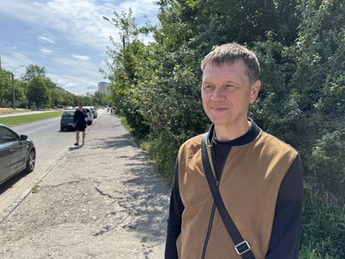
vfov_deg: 56.8
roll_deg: +0.6
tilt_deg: -5.6
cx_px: 172
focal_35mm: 24
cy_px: 130
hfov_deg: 71.6
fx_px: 239
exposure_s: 1/1869
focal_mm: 6.76
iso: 80
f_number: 1.78
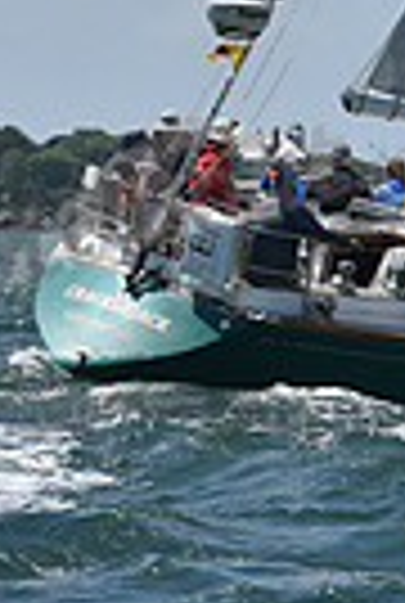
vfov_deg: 6.6
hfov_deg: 4.5
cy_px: -540
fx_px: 5070
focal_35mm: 302
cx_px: 700
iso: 250
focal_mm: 70
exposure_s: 1/1250
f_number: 8
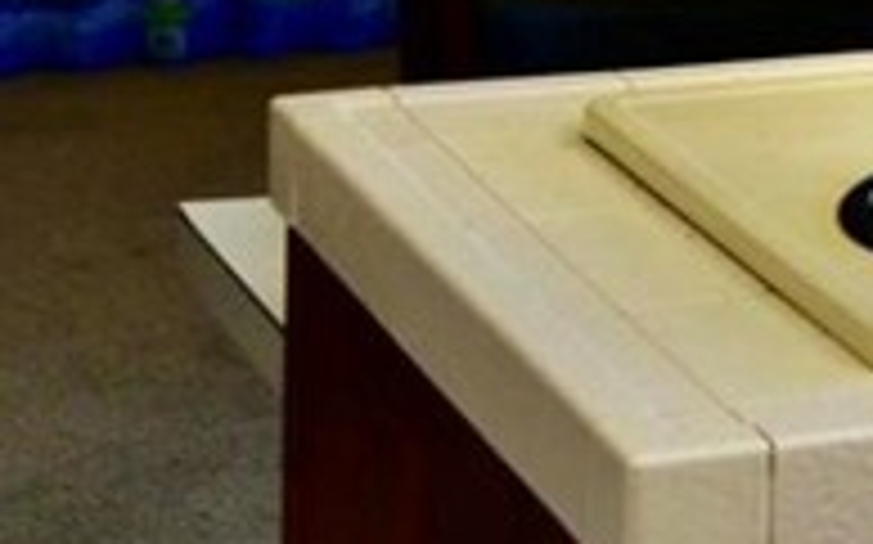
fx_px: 4233
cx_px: 2160
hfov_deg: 10.1
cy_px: -420
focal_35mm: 178
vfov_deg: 7.2
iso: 400
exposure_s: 1/30
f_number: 7.1
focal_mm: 22
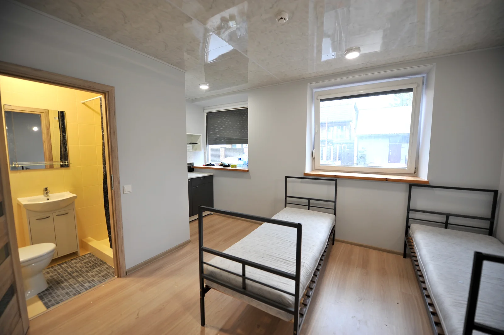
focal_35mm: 14
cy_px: 168
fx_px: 196
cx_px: 252
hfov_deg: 104.3
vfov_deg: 81.1
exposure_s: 1/80
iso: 200
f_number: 2.8
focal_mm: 14
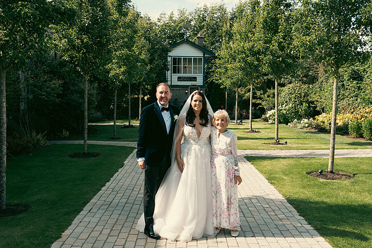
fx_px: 403
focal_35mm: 39
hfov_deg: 49.5
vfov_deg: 34.2
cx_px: 186
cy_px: 124
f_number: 5.6
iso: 250
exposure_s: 1/500
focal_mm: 26
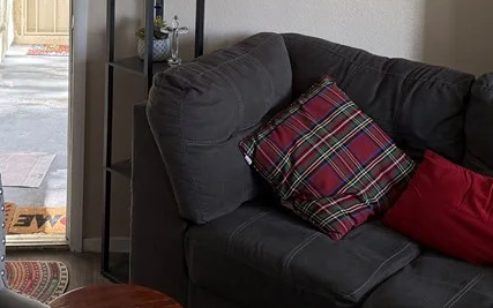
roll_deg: -1.1
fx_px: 820
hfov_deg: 33.1
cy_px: -47
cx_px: 152
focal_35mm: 61
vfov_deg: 20.1
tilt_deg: -4.8
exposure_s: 1/119
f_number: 1.78
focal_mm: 6.76
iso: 200
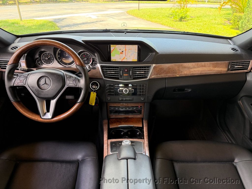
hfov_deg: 71.6
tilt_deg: -29.5
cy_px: 94
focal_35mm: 24
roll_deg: -0.7
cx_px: 126
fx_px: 175
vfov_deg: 56.8
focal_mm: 6.76
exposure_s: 1/121
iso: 160
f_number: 1.78
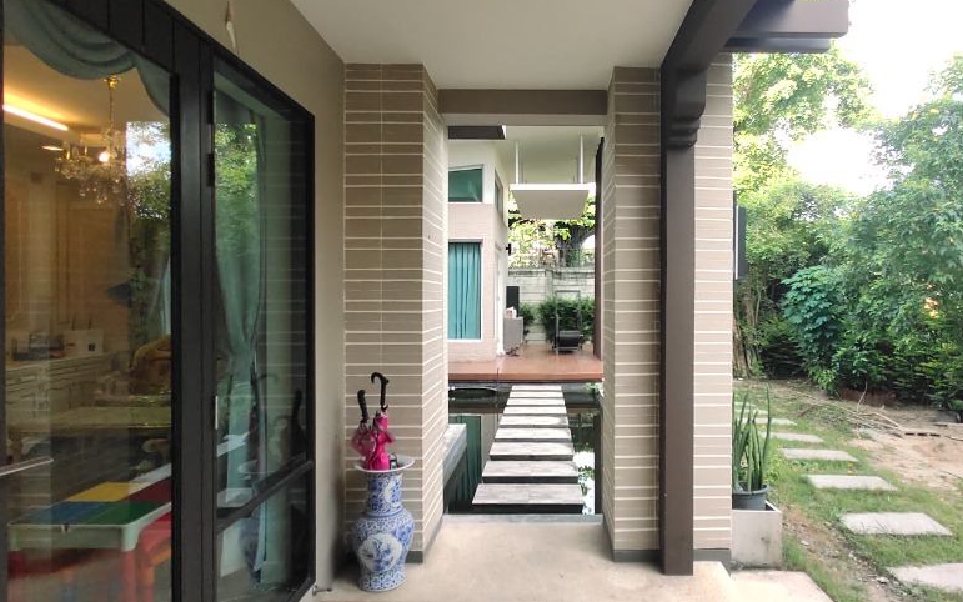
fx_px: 577
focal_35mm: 22
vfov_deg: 55.1
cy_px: 300
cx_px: 552
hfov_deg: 79.2
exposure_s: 1/100
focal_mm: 1.64
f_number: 2.2
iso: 69
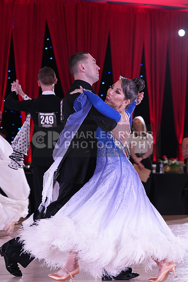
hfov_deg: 13.0
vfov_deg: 19.5
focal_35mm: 105
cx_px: 94
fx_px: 822
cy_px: 141
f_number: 5
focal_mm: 105
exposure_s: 1/250
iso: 2500
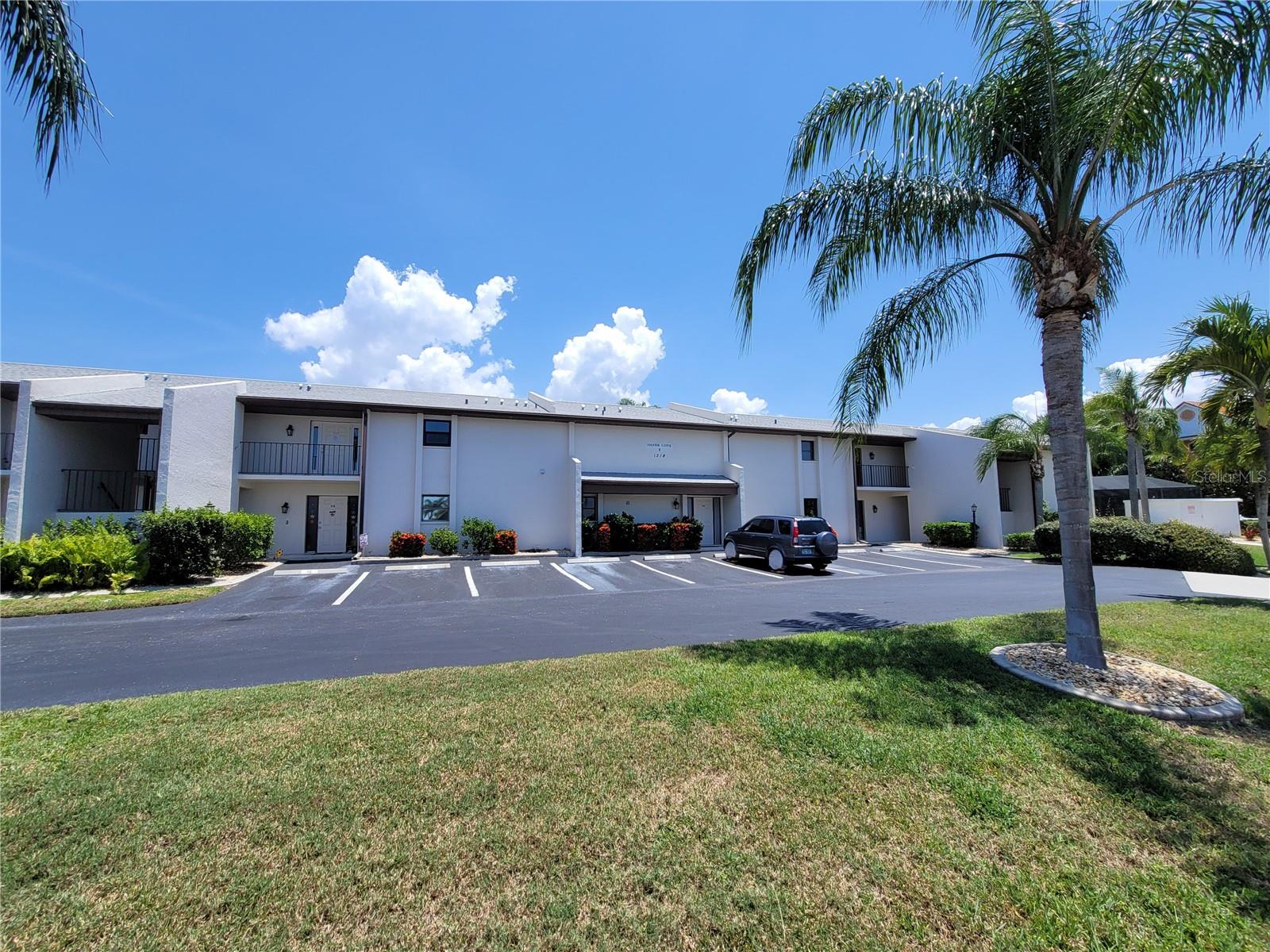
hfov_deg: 106.2
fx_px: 477
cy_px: 476
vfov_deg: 89.9
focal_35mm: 13
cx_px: 635
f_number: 2.2
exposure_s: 1/1834
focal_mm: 2.2
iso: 64
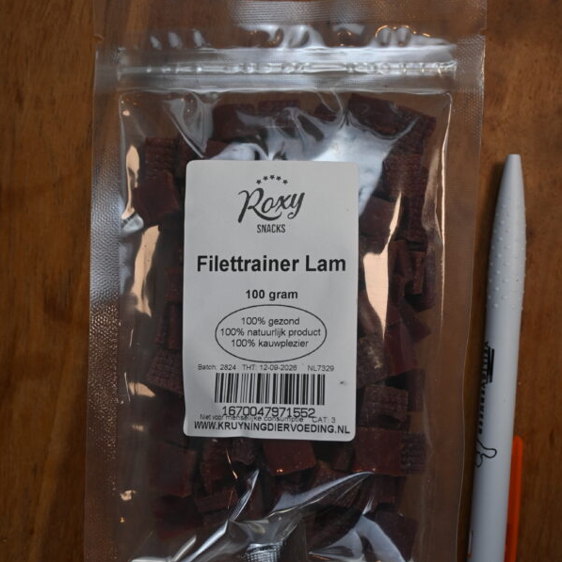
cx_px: 281
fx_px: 759
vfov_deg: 40.5
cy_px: 321
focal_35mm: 41
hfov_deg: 40.6
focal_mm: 21.5
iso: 280
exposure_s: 1/250
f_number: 4
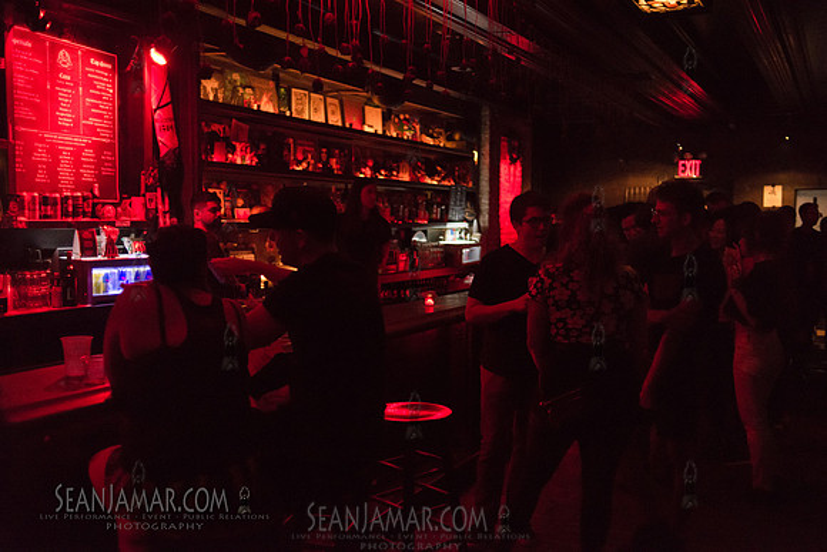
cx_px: 414
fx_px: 804
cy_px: 276
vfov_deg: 37.9
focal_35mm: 35
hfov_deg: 54.4
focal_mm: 35
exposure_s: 1/125
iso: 5000
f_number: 2.2
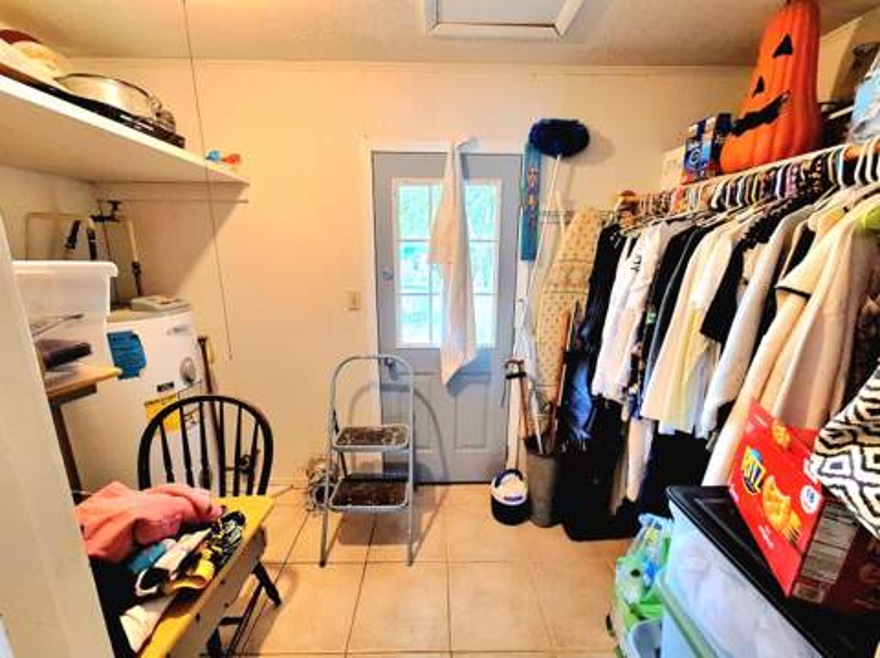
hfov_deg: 106.2
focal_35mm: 13
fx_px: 330
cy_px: 329
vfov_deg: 89.8
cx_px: 440
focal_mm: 1.74
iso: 200
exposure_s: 1/40
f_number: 2.2
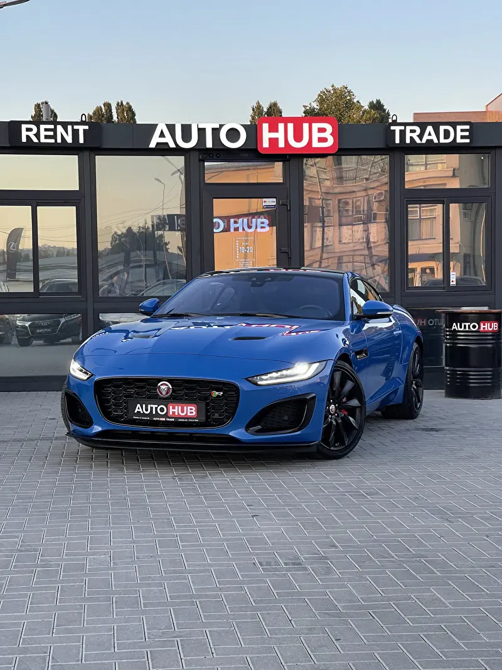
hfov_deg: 22.9
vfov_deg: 30.3
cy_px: 335
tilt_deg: -2.5
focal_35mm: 64
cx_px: 251
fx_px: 1238
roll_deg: +0.8
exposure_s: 1/167
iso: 32
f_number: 2.2
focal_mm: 7.5
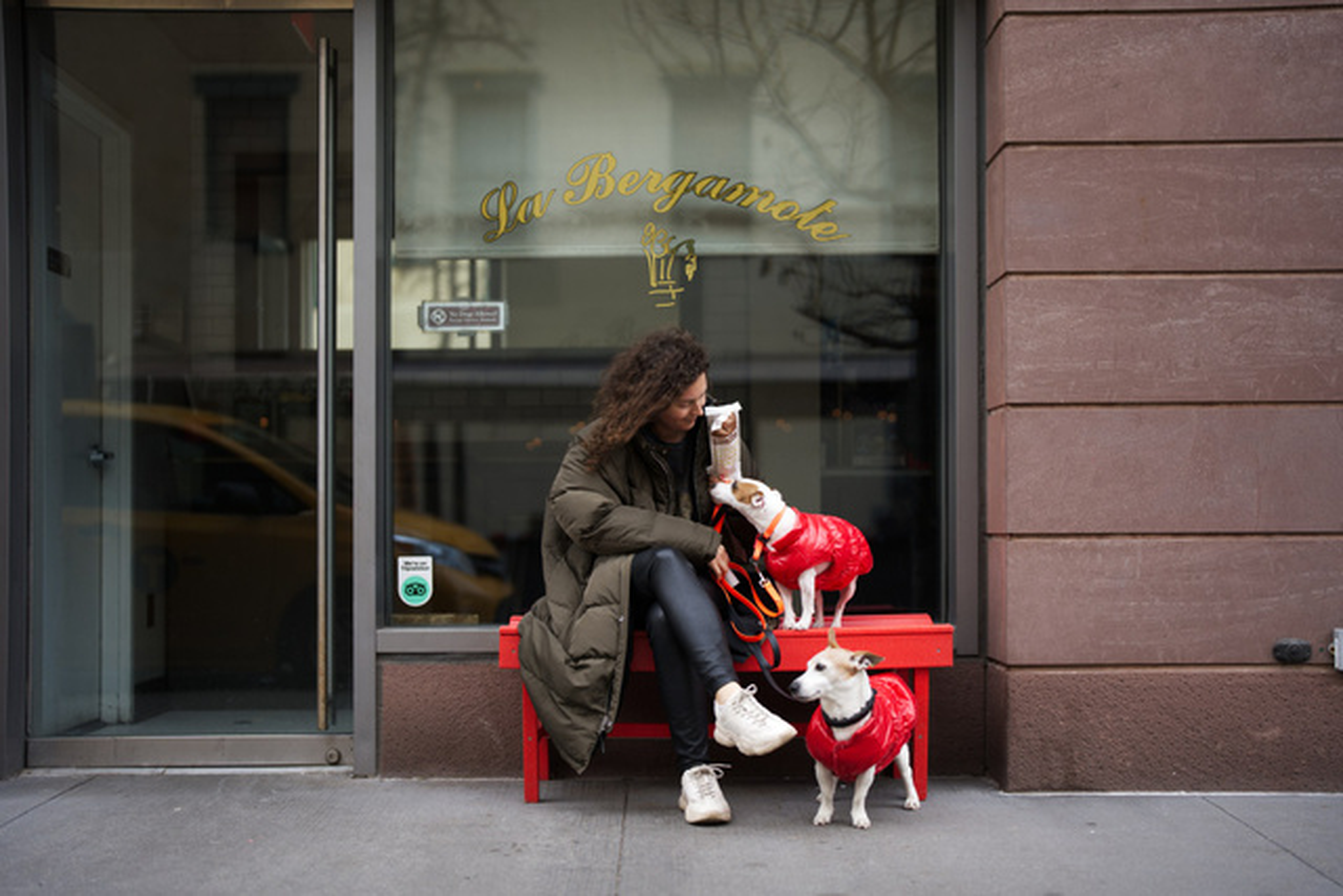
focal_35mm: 50
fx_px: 1866
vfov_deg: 27.0
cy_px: 448
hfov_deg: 39.6
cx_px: 672
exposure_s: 1/640
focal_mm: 50
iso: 100
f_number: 1.4
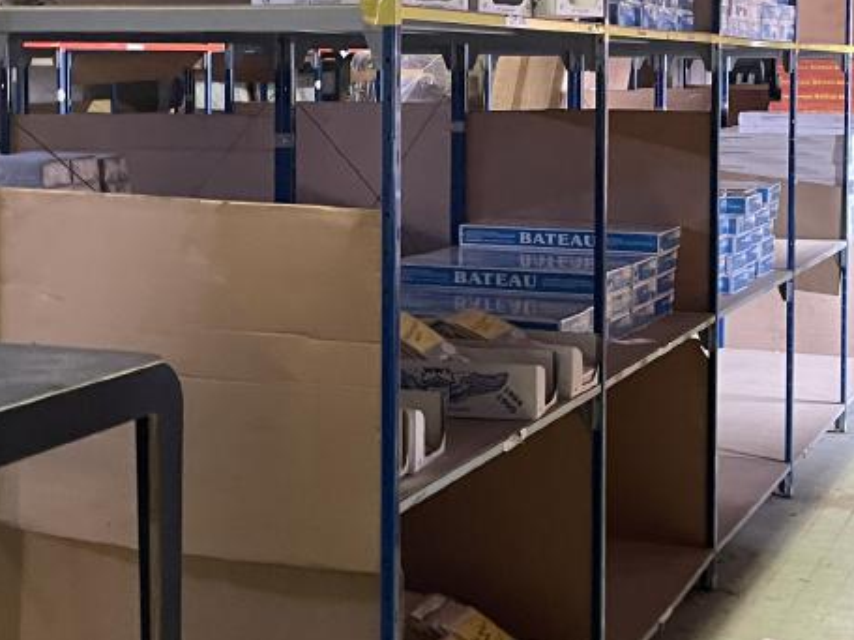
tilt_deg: -3.6
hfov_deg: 26.7
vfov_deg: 20.0
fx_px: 1801
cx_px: 440
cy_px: 174
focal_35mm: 73
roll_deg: -1.7
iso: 500
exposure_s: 1/25
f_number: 1.6
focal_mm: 4.2
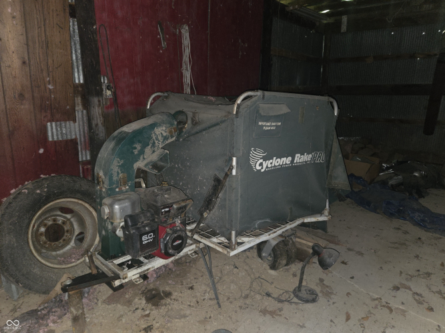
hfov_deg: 73.9
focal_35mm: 23
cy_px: 166
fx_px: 296
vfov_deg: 58.9
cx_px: 222
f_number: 1.8
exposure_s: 1/12
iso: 250
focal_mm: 5.4
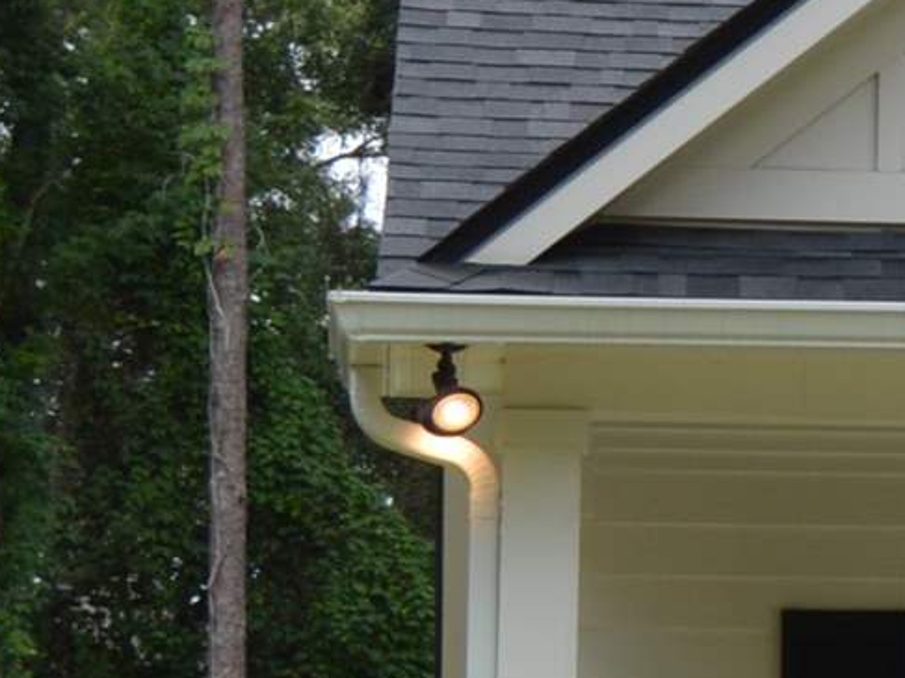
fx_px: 7606
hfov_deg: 6.4
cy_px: 2
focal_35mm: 291
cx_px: 2472
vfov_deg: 5.1
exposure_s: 1/200
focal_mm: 32
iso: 100
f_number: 7.1
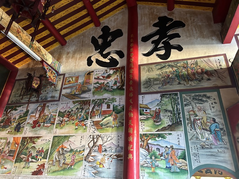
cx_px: 120
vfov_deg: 53.1
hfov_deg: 67.3
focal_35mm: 26
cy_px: 90
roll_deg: -2.6
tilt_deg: +30.0
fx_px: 180
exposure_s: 1/40
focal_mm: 5.7
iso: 400
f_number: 1.5
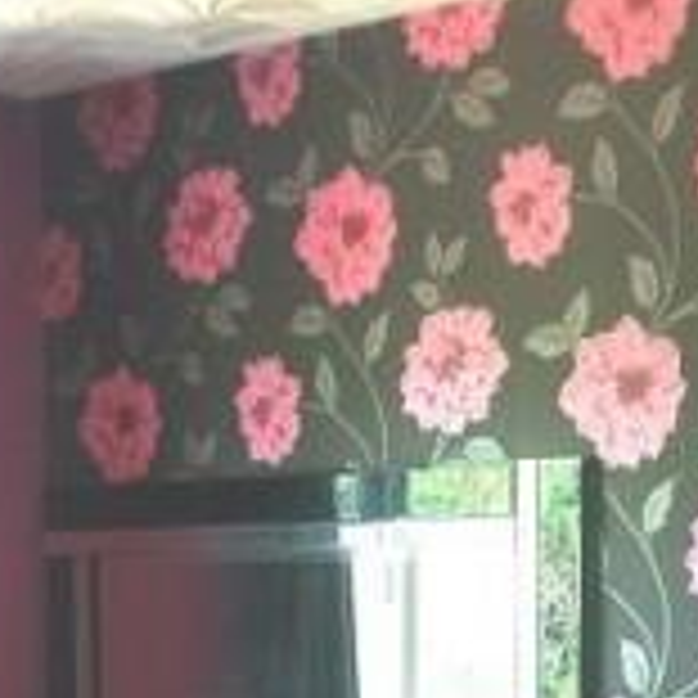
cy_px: 939
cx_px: 250
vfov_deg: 16.8
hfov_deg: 17.9
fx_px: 2213
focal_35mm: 97
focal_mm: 10
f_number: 3.5
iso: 200
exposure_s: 1/80
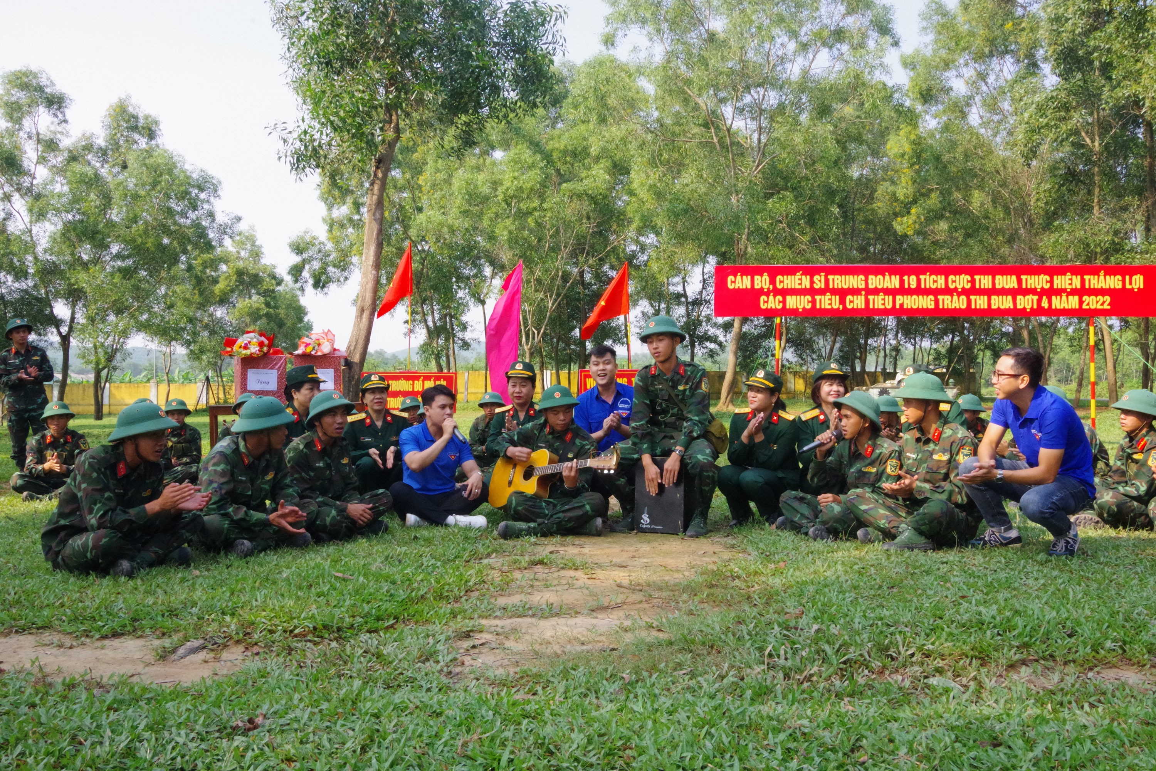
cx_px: 578
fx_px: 995
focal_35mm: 31
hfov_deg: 60.3
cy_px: 386
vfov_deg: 42.3
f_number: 22
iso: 3200
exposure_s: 1/250
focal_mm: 21
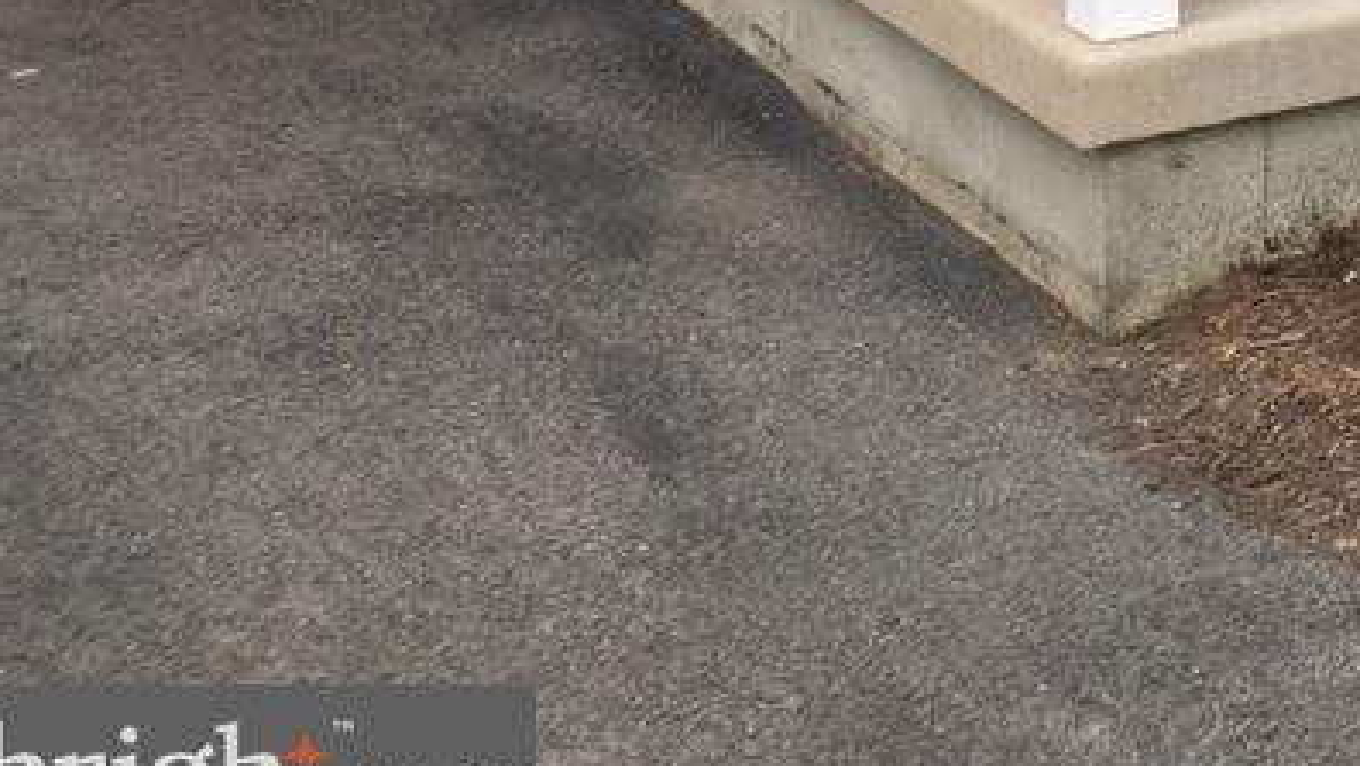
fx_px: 3427
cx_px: 2407
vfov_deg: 11.1
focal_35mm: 95
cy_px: -969
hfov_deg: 18.1
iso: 100
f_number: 7.1
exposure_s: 1/160
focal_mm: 12.29
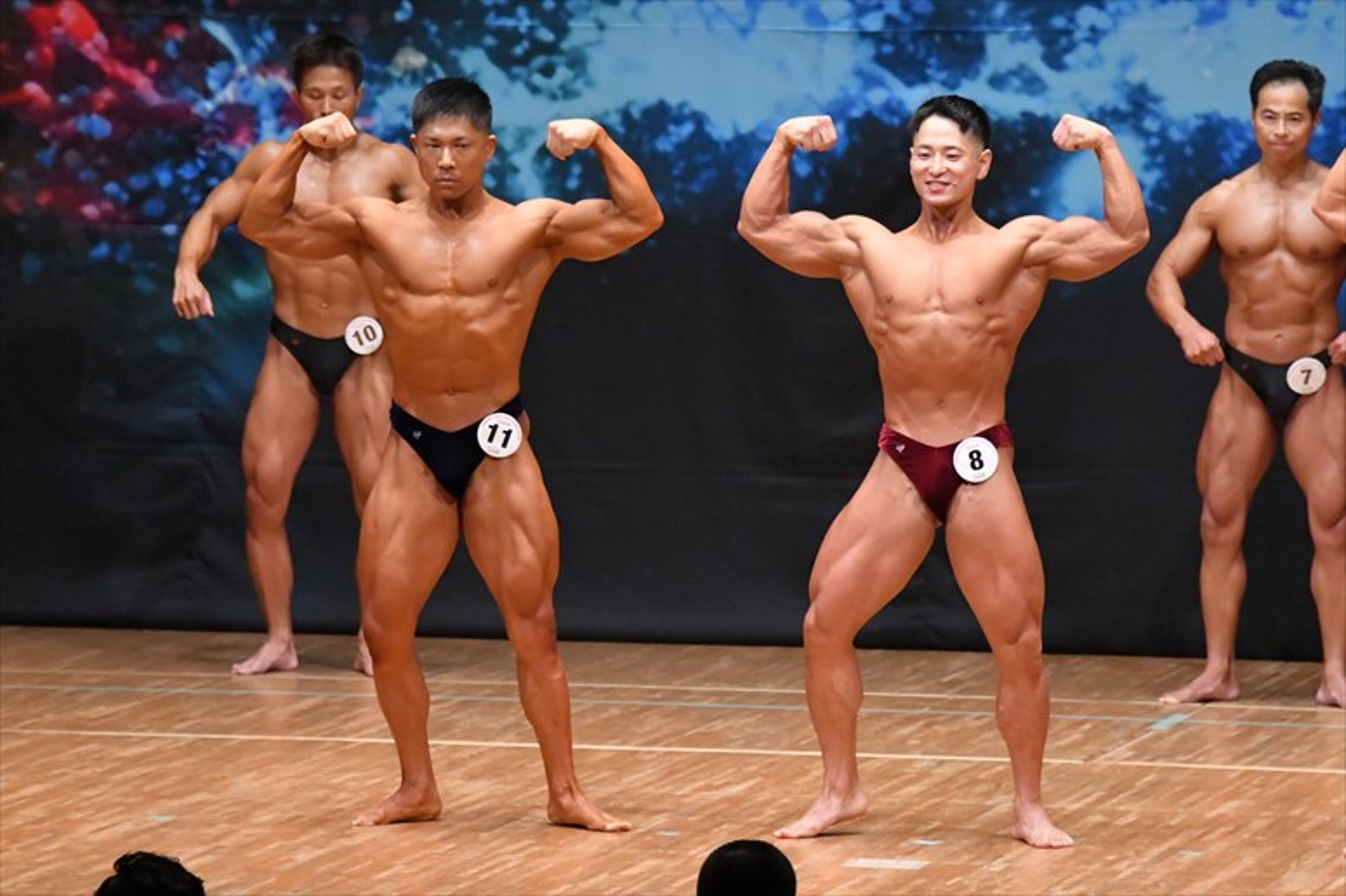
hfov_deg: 7.6
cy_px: 448
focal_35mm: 270
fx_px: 10090
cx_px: 673
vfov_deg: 5.1
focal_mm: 180
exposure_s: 1/400
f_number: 5.6
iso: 8000
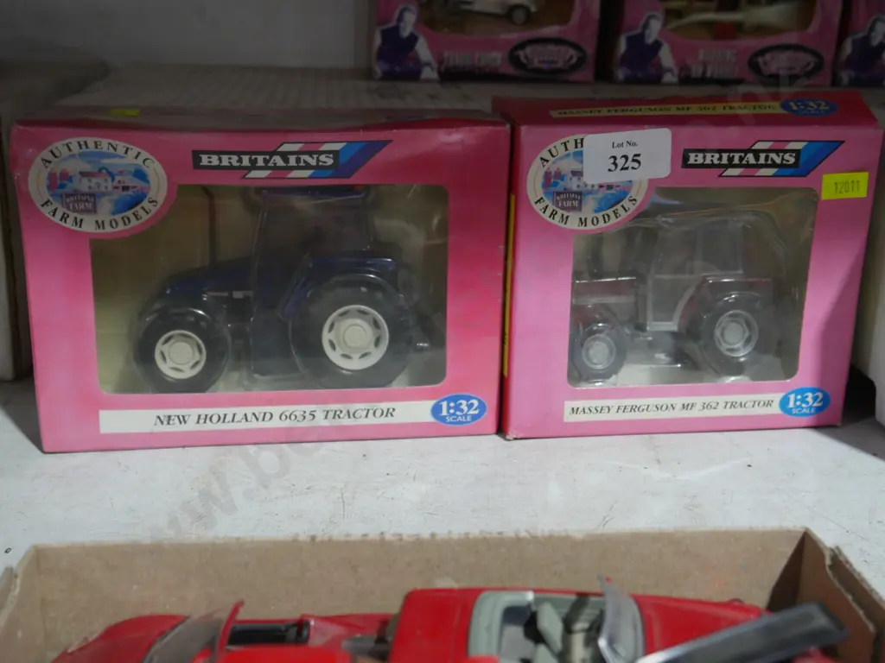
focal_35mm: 40
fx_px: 1023
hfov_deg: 46.8
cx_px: 442
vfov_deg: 36.0
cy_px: 332
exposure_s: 1/60
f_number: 4.5
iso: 640
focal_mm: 20
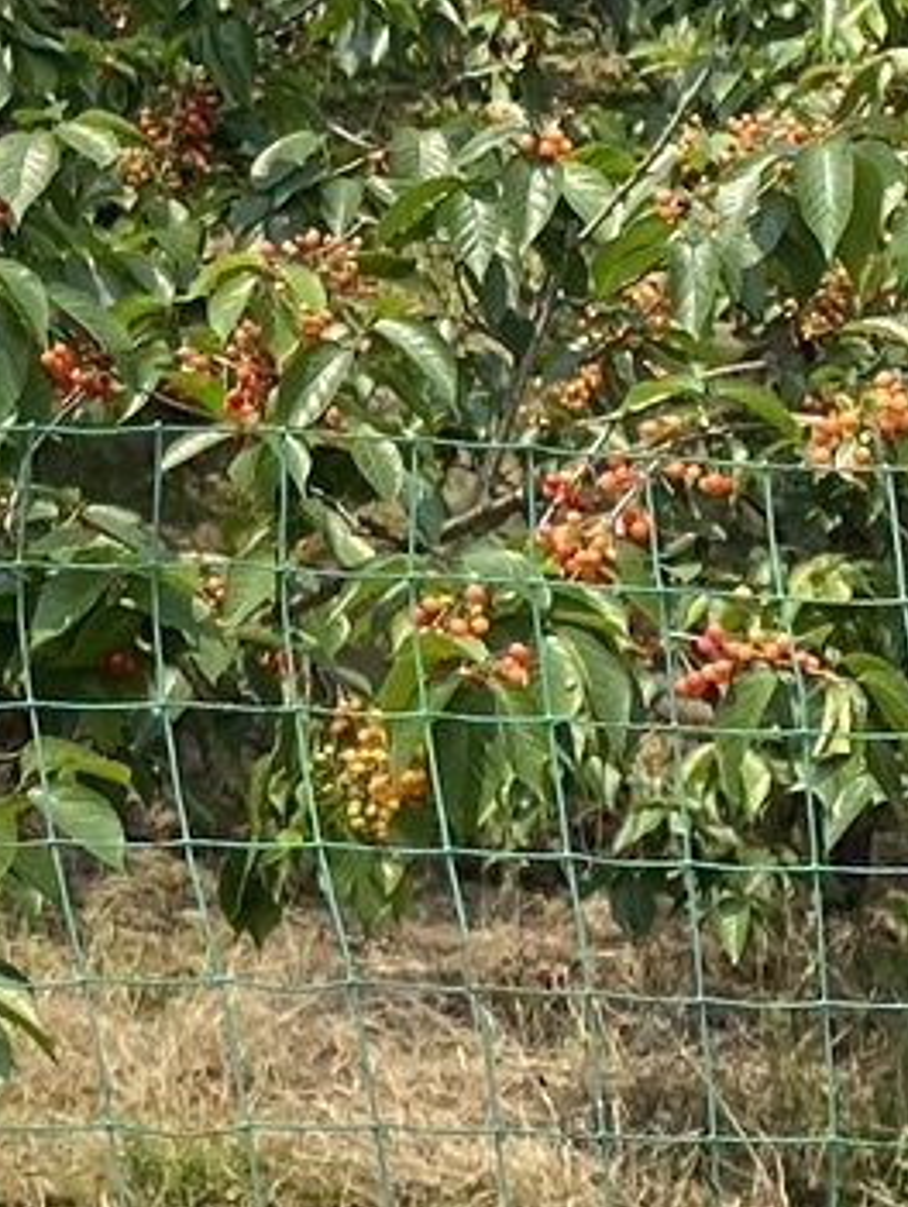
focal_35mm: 148
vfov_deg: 13.3
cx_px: -691
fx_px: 5167
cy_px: 217
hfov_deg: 9.6
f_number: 1.8
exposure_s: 1/2222
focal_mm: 4.25
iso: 32
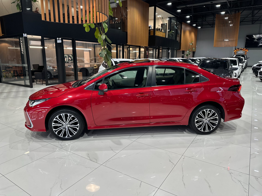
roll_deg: -0.2
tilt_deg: -13.5
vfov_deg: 56.8
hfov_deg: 71.6
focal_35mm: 24
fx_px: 182
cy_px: 98
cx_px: 131
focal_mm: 6.86
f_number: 1.78
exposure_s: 1/120
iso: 160
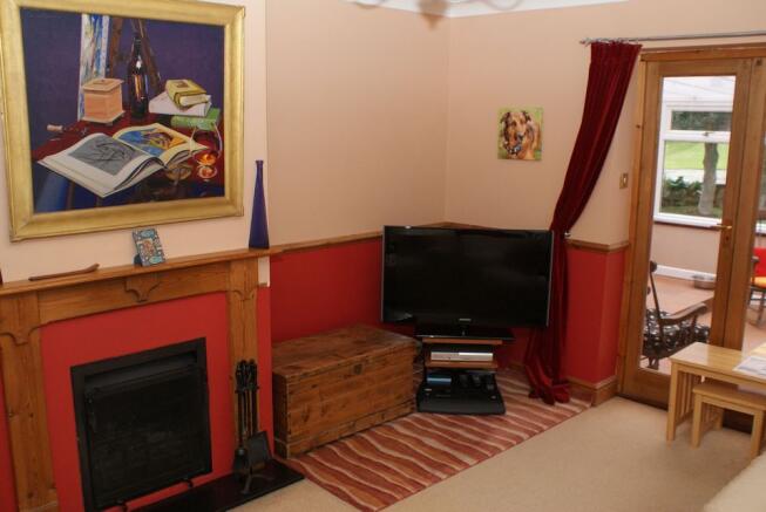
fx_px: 703
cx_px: 383
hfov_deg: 57.2
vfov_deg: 40.1
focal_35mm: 33
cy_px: 256
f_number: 5.6
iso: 400
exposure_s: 1/60
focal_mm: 22
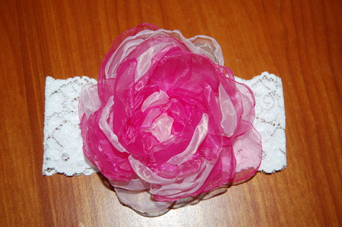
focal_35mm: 52
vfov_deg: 25.7
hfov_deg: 37.9
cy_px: 114
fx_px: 498
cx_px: 171
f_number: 5.6
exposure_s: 1/125
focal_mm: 35
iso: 200
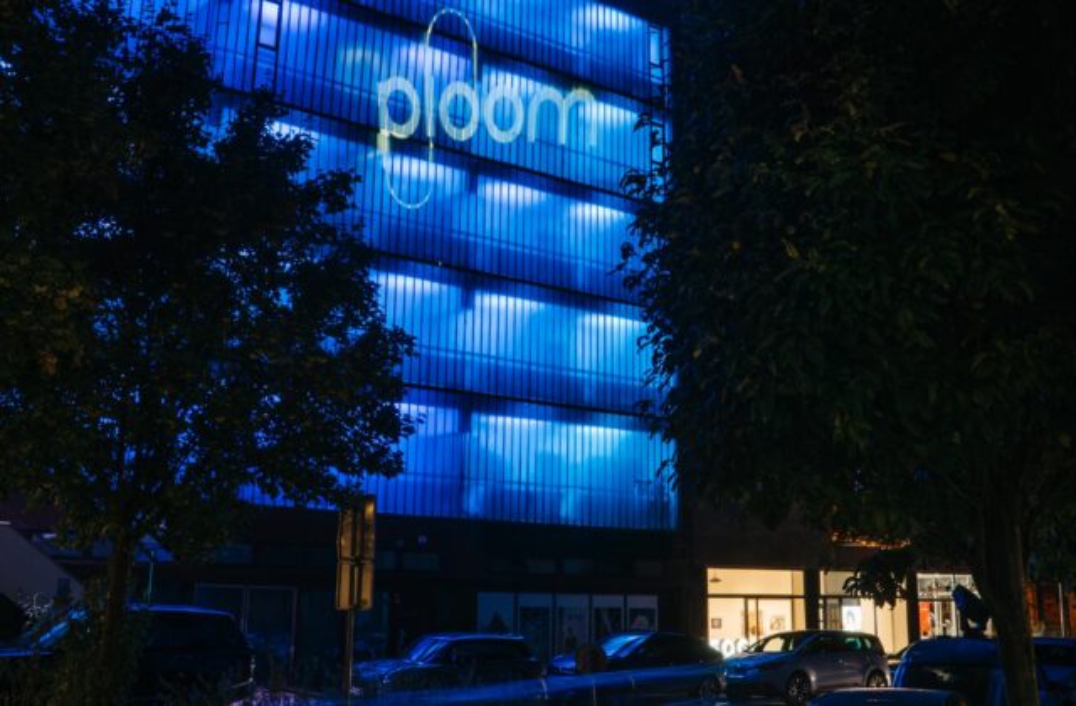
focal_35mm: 29
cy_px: 353
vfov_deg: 45.2
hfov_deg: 64.8
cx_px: 538
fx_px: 848
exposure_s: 2.5
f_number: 14
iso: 100
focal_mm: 28
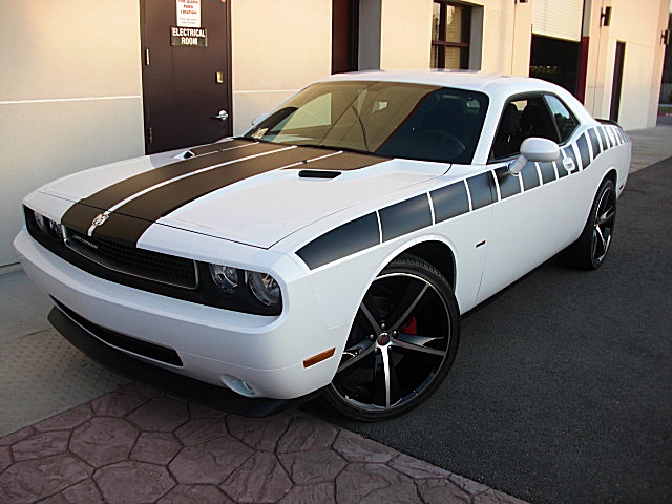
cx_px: 336
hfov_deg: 51.4
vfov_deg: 39.7
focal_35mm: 36
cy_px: 252
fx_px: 699
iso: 50
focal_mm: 6.3
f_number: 2.8
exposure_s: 1/100
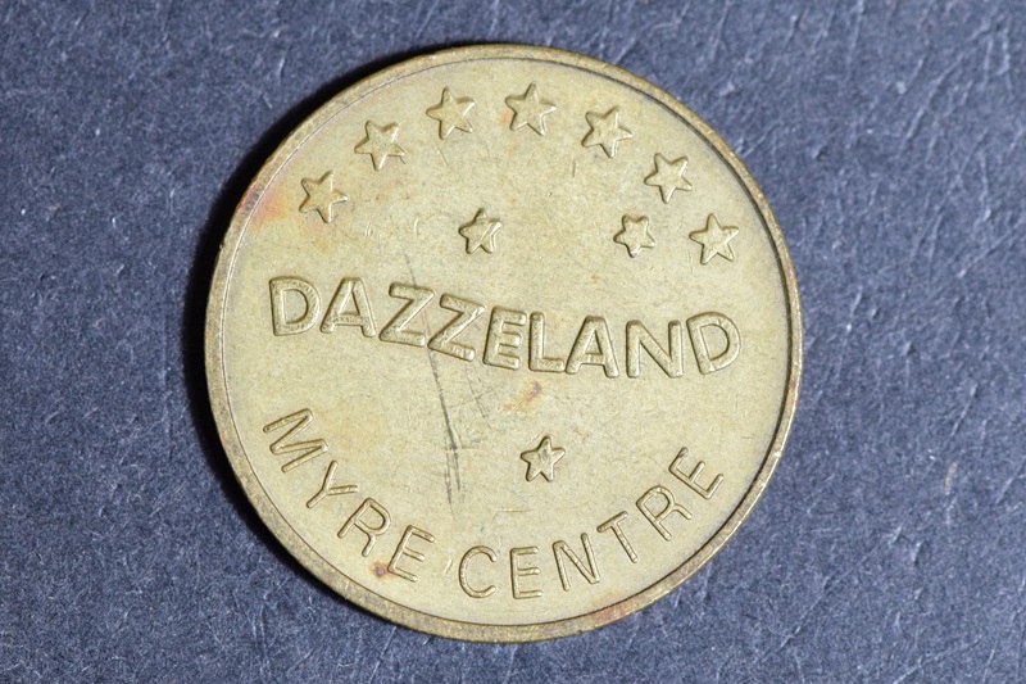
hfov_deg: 13.0
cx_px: 513
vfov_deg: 8.7
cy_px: 342
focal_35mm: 158
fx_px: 4488
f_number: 9
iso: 1600
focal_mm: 105
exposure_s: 1/100
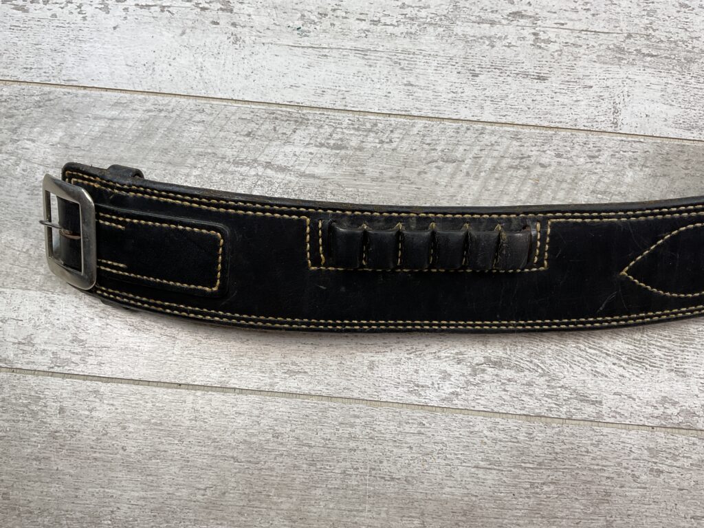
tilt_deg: -75.8
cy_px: 264
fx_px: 590
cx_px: 352
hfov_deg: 61.7
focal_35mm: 29
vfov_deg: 48.2
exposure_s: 1/195
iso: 16
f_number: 1.8
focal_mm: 3
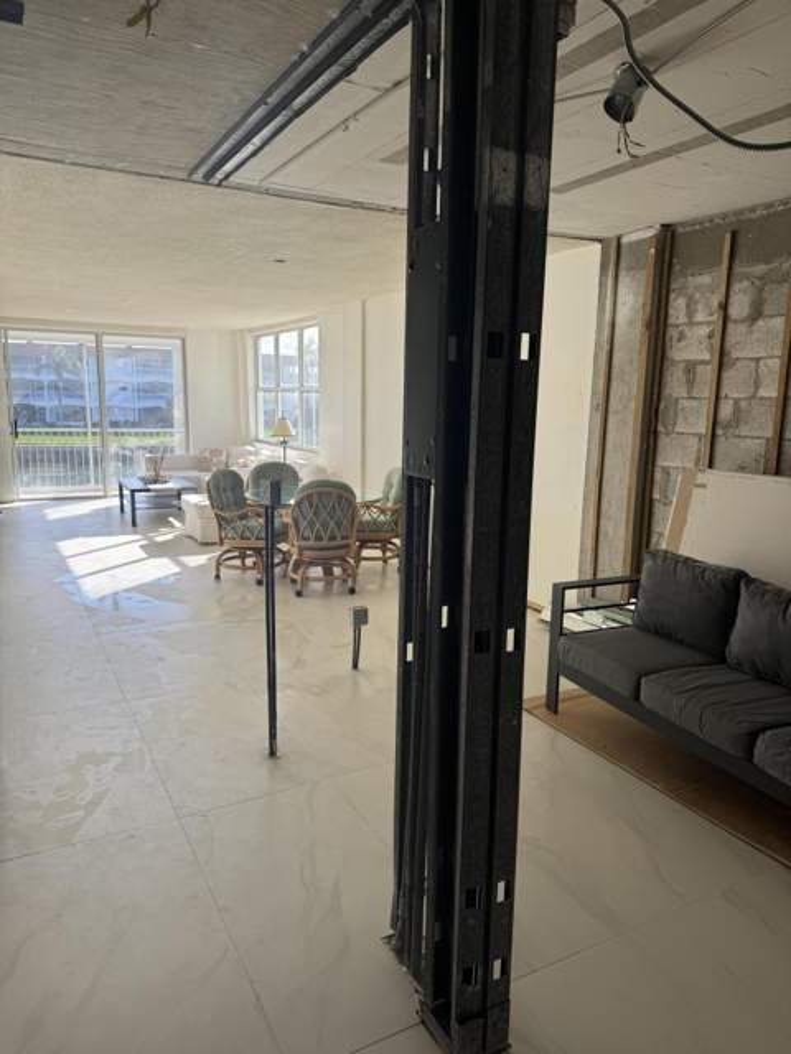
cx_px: 396
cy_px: 527
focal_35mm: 24
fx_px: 731
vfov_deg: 71.6
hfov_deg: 56.8
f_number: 1.78
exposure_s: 1/298
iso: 80
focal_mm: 6.76
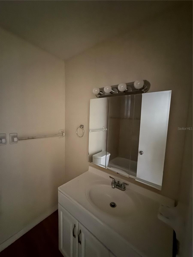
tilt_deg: -5.4
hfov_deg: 85.7
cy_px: 128
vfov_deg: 102.1
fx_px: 104
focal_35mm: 14
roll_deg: -3.3
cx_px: 96
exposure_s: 1/8
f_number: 2.2
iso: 1600
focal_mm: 2.22
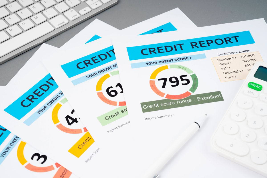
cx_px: 134
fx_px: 519
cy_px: 89
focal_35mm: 70
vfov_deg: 19.5
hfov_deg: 28.8
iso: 100
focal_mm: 70
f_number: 11
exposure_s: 1/125
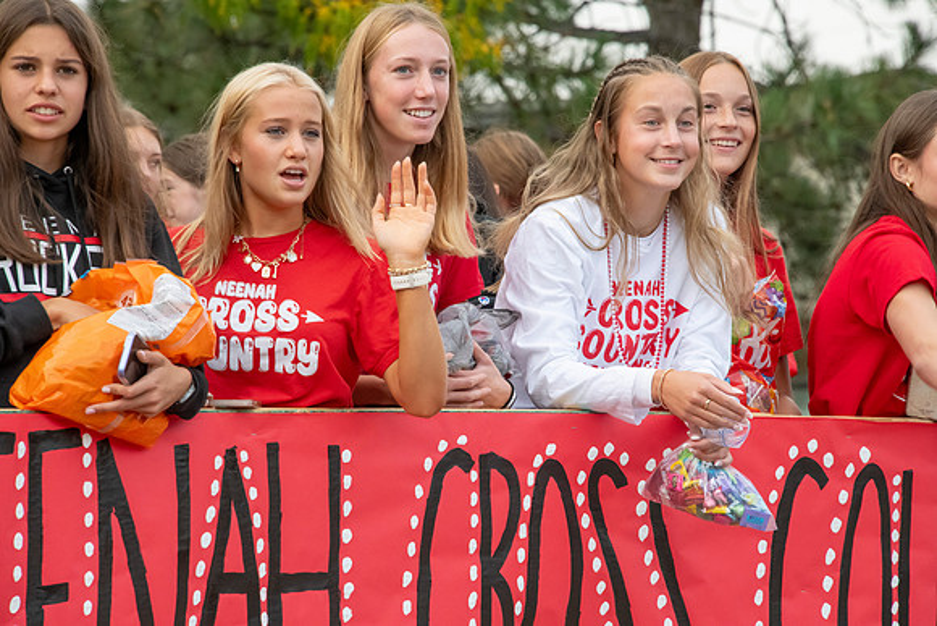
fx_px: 7810
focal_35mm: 300
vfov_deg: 4.6
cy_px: 313
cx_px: 468
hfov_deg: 6.9
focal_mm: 300
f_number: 11
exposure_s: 1/500
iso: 3200
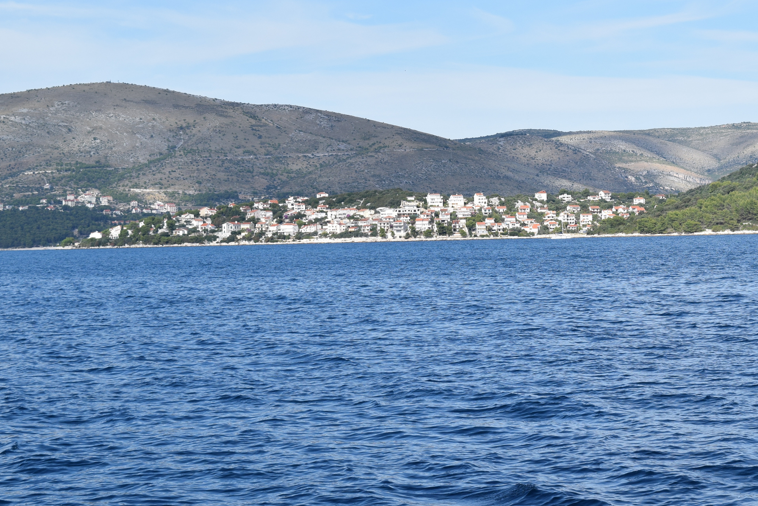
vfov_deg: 14.7
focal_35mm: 93
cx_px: 535
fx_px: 1958
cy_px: 176
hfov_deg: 21.8
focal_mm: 40
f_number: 11
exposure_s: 1/500
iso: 250
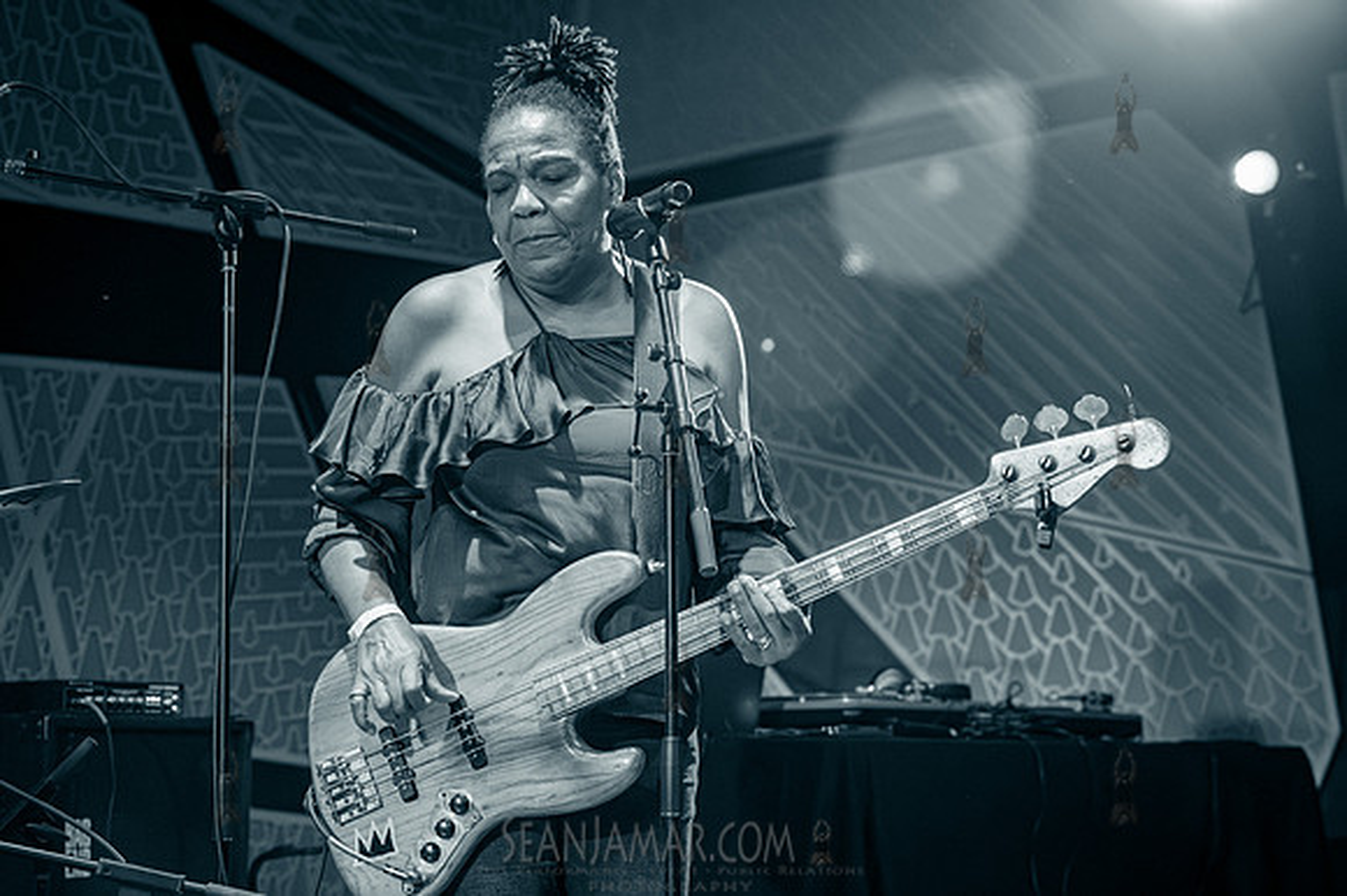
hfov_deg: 34.5
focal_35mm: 58
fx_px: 2169
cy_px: 448
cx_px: 674
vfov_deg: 23.4
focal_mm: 58
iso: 10000
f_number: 3.5
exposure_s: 1/400
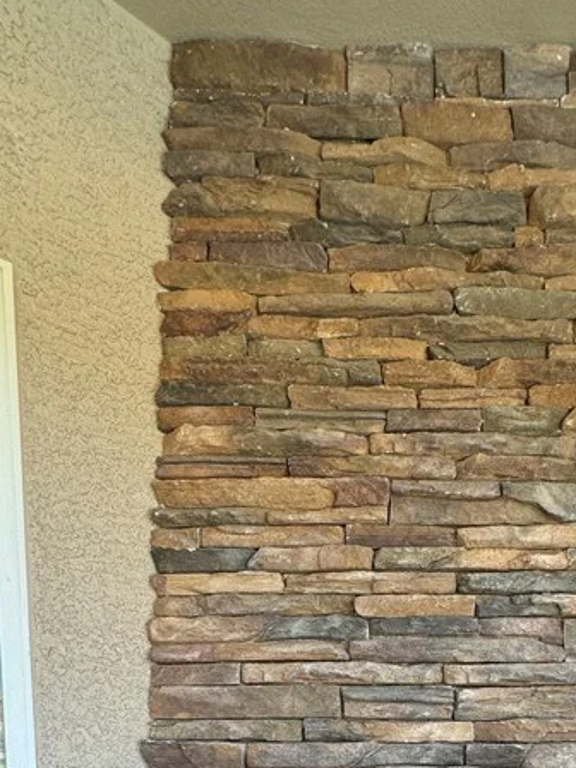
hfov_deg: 43.1
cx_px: 415
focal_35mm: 32
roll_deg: +0.3
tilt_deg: -6.0
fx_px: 710
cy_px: 801
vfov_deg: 45.8
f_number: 2.2
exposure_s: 1/99
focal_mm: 2.22
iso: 50
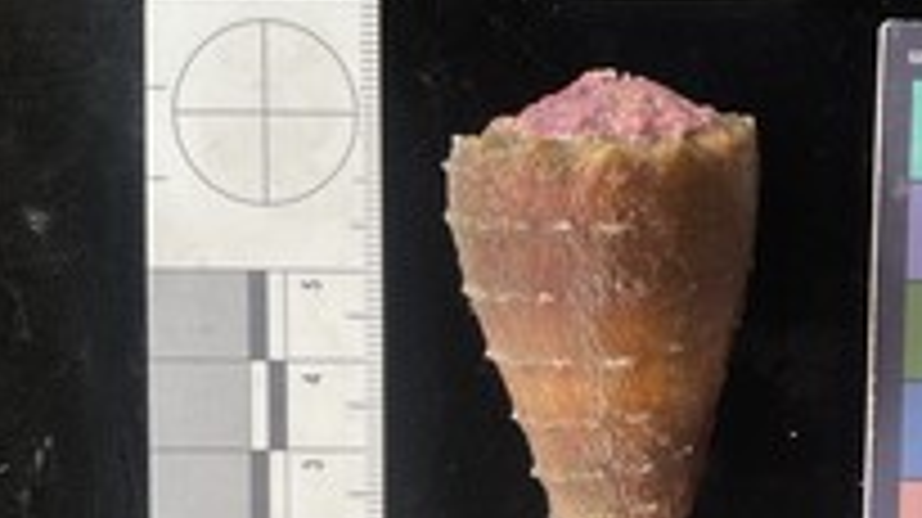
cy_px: 439
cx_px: 729
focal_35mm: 54
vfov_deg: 21.8
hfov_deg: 37.2
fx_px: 1319
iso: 125
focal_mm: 3
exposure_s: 1/60
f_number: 1.8
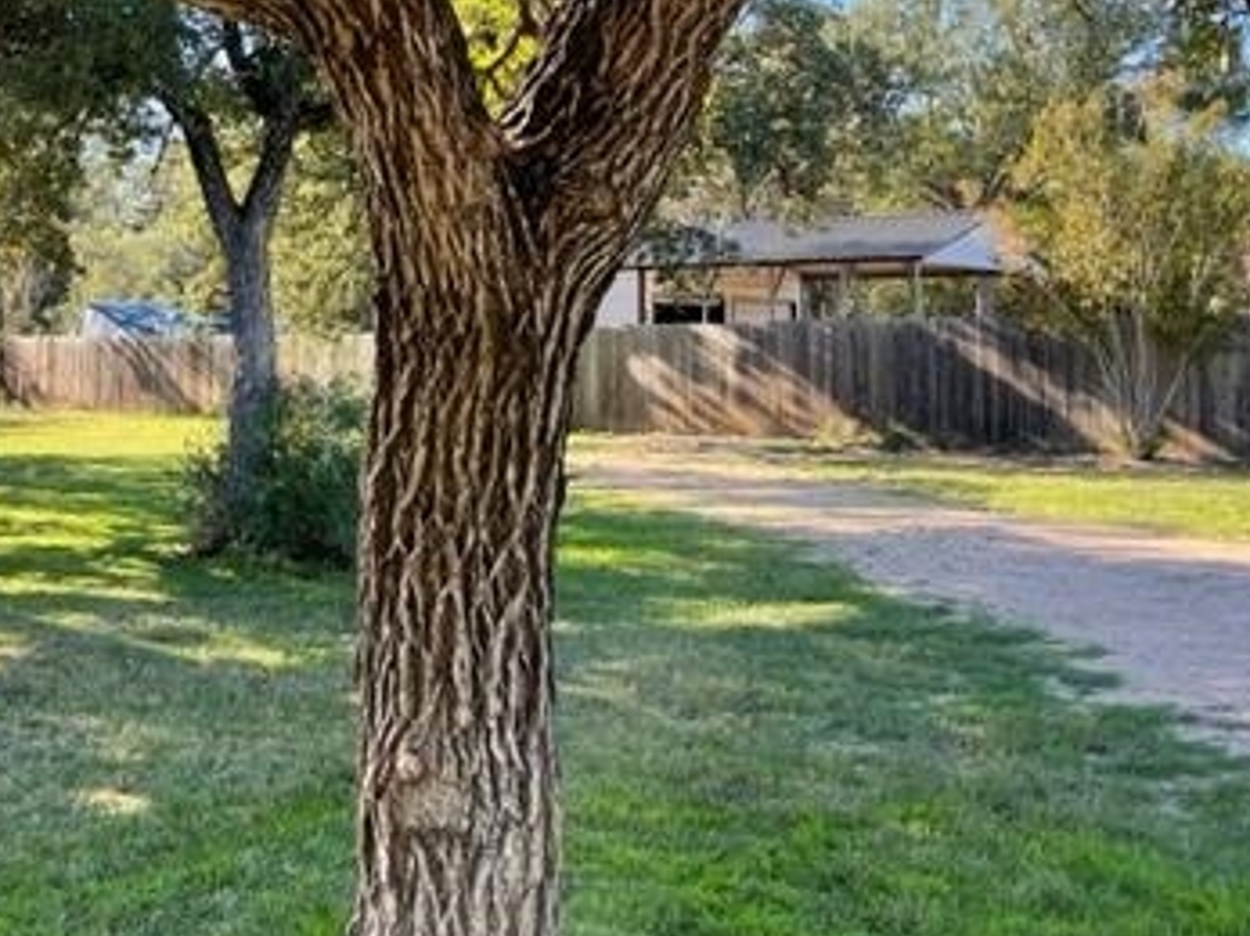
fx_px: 1733
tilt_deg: +2.7
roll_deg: -0.4
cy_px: 256
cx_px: 526
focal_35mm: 48
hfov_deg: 39.6
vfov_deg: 29.8
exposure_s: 1/498
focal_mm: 5.1
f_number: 1.6
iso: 32
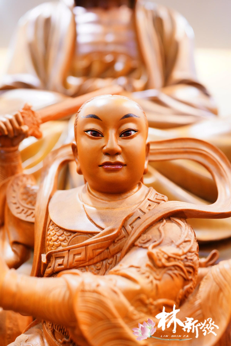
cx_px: 116
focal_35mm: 35
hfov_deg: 37.9
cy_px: 173
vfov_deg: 54.4
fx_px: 337
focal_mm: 35
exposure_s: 1/60
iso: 1600
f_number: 4
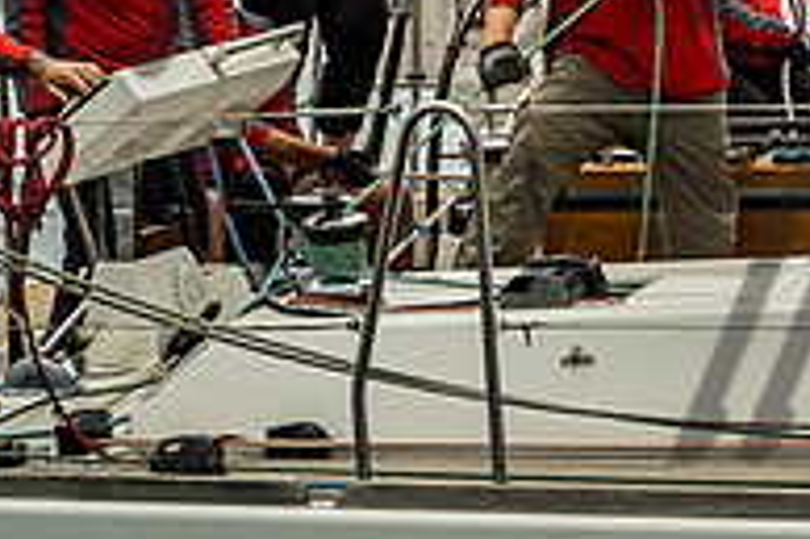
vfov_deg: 5.9
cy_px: -249
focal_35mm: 229
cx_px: 288
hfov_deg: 9.0
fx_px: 5148
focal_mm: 63
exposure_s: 1/2500
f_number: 6
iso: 400
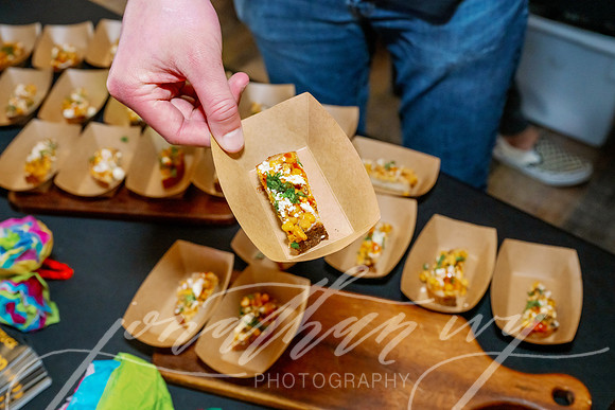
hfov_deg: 48.4
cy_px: 205
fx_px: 683
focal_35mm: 40
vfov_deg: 33.4
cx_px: 308
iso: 2000
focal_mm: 40
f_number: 6.3
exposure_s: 1/100
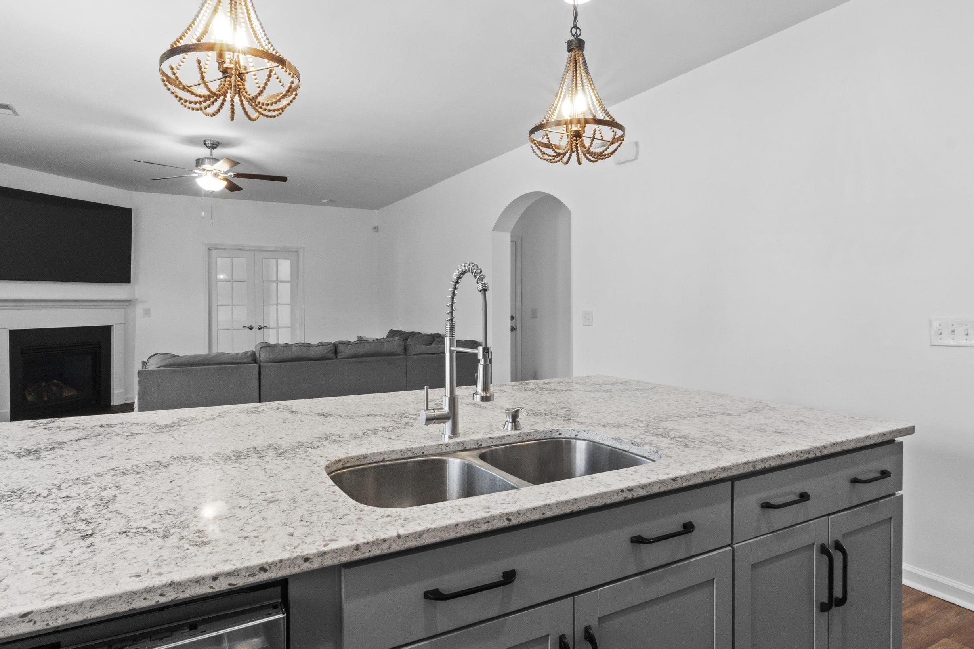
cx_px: 480
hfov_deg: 82.2
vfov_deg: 60.4
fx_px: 558
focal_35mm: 21
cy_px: 324
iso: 200
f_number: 16
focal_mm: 11
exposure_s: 1/2
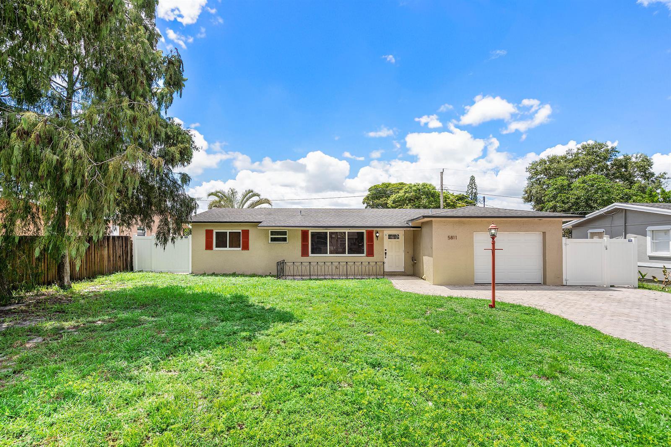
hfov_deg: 96.7
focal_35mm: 16
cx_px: 336
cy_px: 224
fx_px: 298
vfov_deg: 73.7
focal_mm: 16
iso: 160
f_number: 8
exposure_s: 1/250
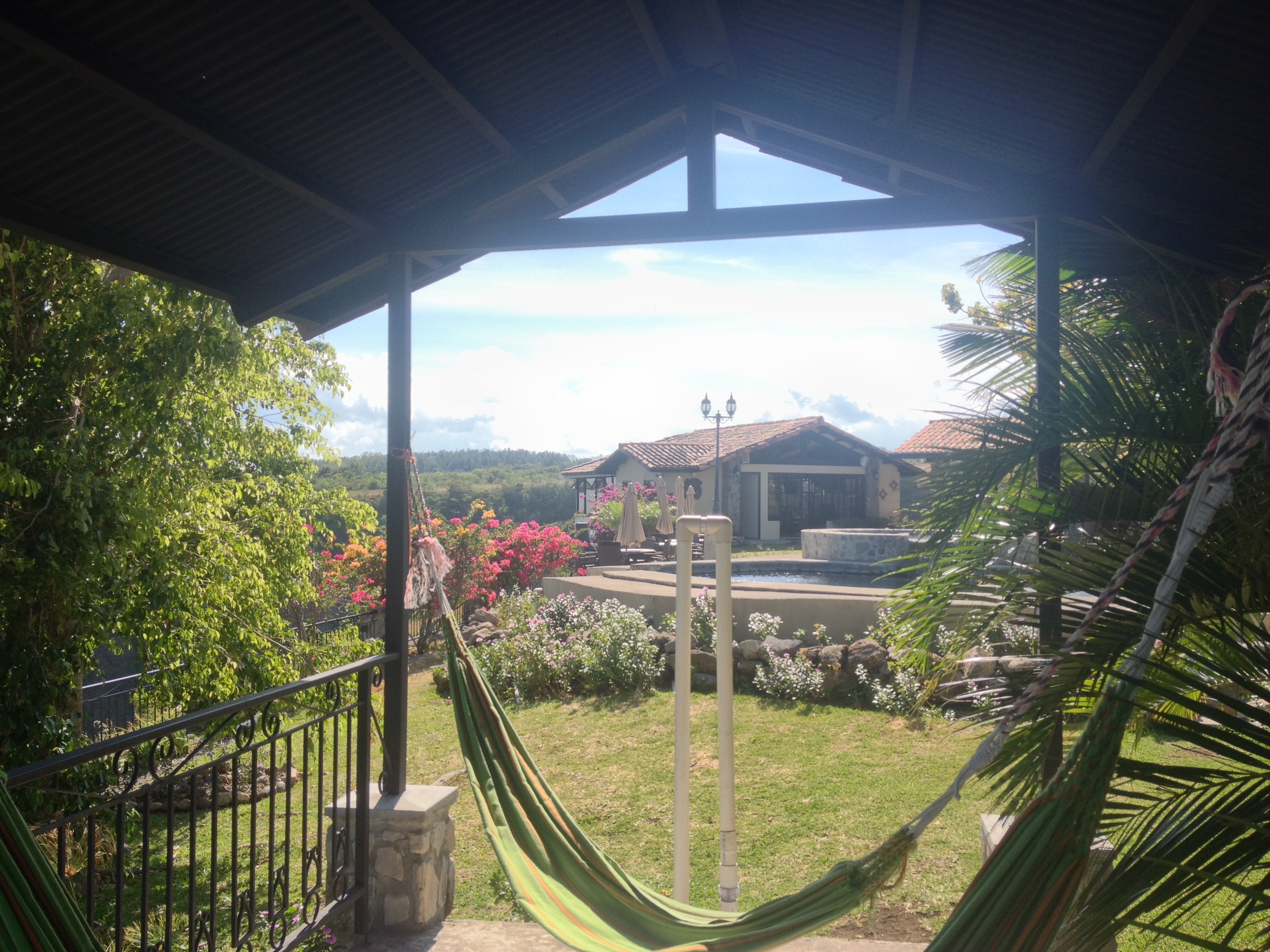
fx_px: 1284
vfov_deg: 40.7
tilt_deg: -1.6
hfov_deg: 52.6
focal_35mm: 35
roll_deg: -0.2
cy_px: 476
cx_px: 635
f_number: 2.4
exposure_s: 1/502
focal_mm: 4.28
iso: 50
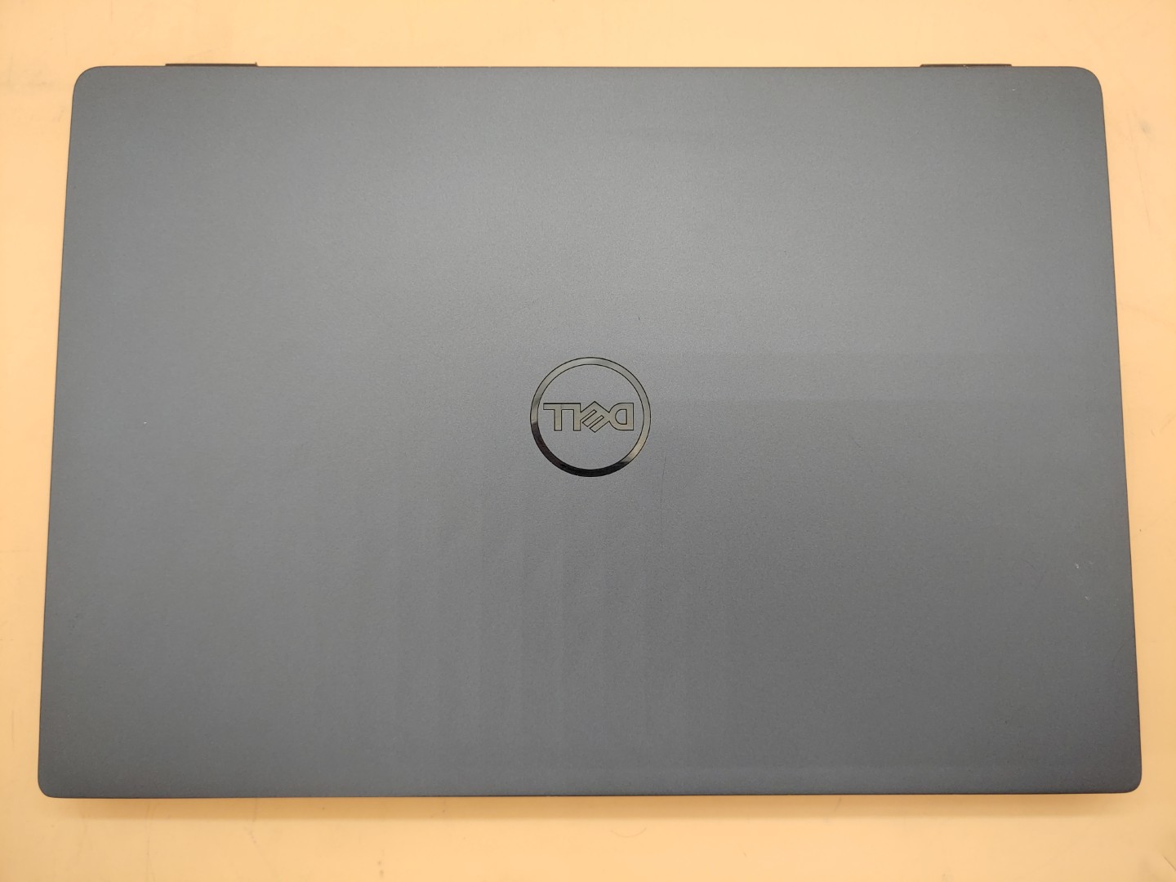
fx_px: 883
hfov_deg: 67.3
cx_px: 588
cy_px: 441
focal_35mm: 26
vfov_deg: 53.1
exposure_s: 1/86
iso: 50
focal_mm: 4.36
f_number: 1.8
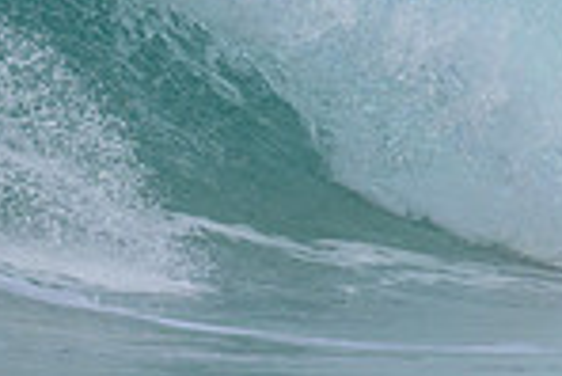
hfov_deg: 0.6
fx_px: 55504
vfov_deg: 0.4
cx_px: -351
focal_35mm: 3552
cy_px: 0
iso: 900
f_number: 11
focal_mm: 800
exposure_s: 1/2000
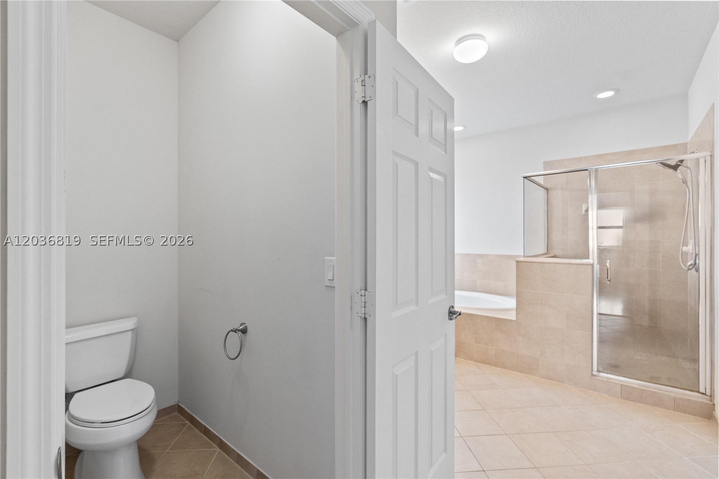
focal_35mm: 16
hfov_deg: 96.7
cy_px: 240
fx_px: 320
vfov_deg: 73.7
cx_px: 360
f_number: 4.5
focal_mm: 16
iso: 800
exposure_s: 1/20
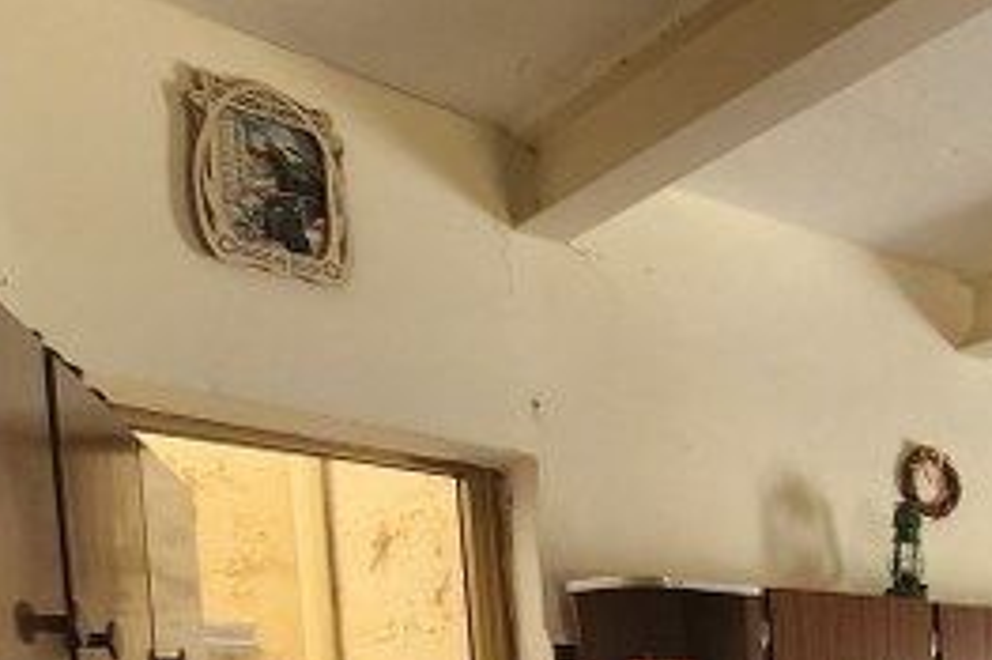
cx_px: 1330
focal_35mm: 48
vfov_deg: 24.1
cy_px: 890
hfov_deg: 30.8
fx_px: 1322
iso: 80
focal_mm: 1.7
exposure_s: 1/50
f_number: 2.2
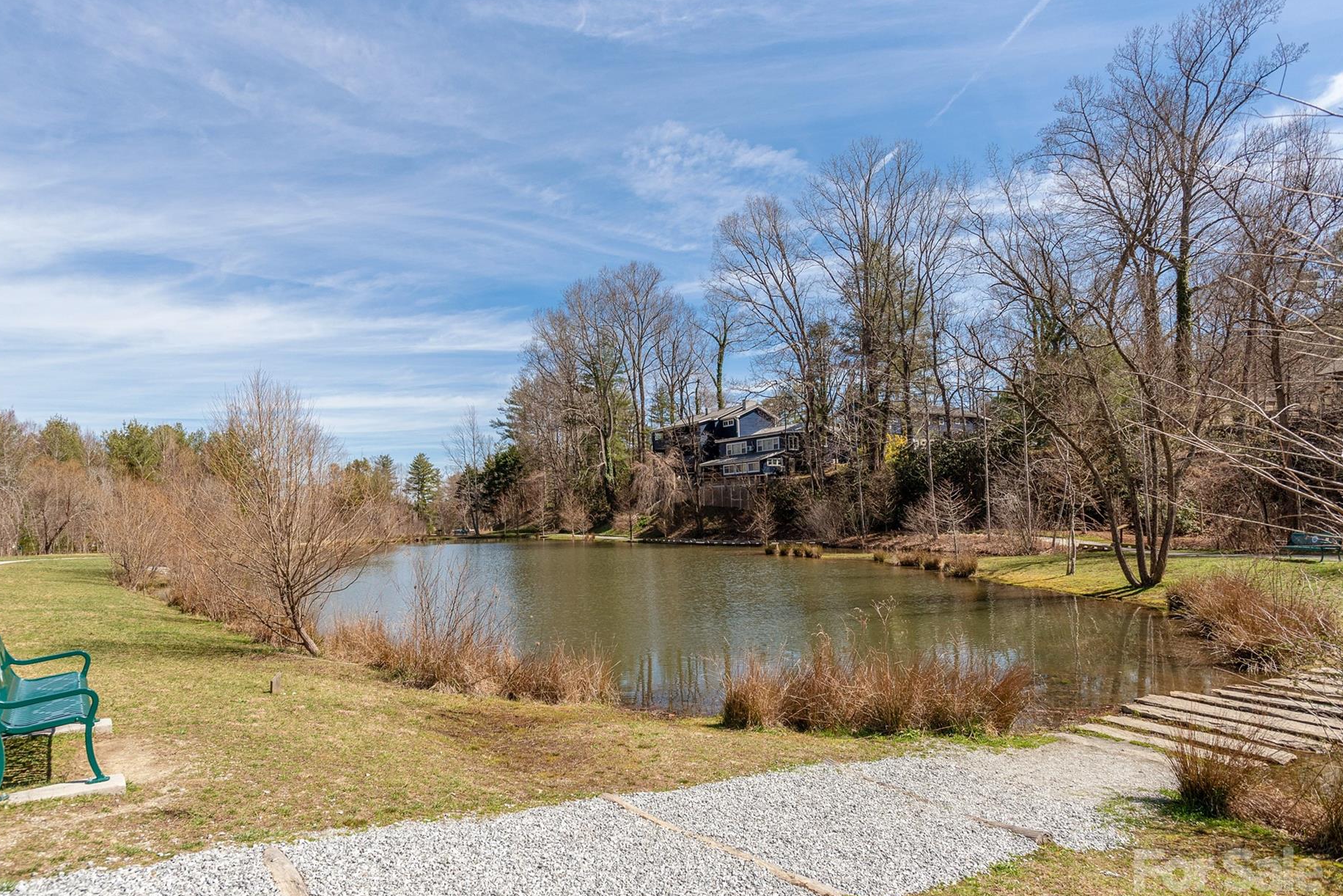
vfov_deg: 64.5
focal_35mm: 19
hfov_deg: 86.8
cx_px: 625
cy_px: 486
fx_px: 709
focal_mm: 17
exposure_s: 1/2000
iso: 320
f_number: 7.1
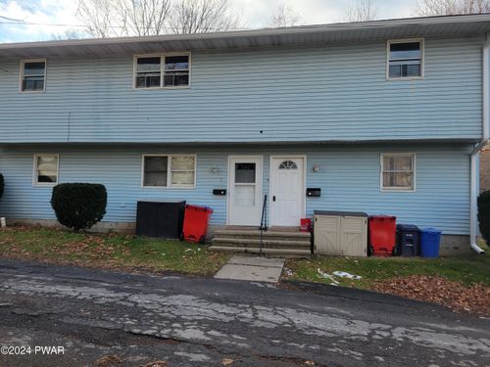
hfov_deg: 67.3
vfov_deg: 53.1
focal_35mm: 26
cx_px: 245
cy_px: 184
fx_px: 368
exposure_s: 1/606
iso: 40
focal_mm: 5.4
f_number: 1.8
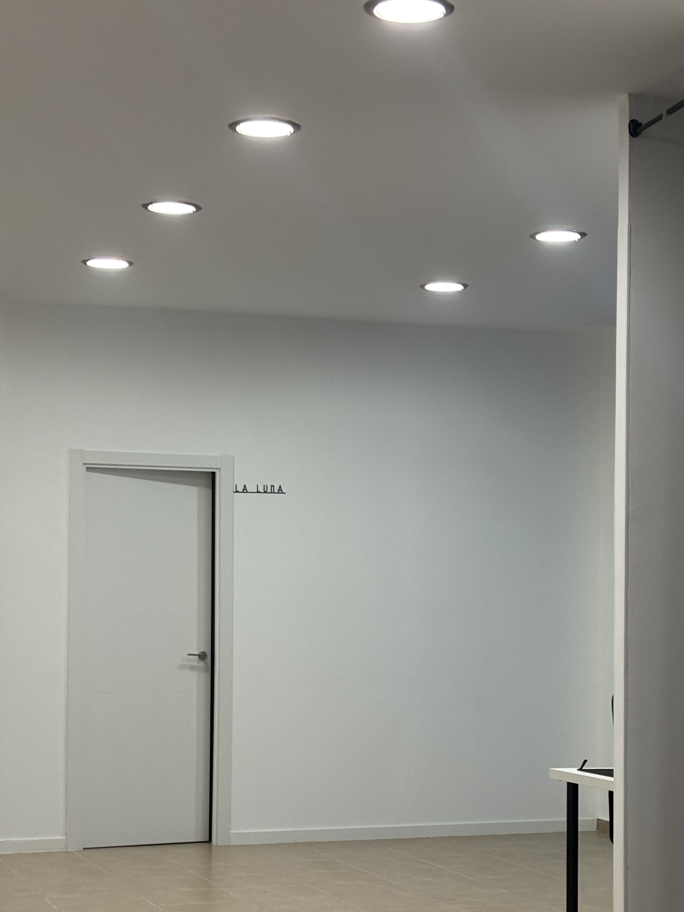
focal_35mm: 74
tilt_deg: -0.3
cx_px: 401
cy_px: 596
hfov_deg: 19.9
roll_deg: -1.2
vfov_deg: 26.2
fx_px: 1949
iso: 160
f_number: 1.6
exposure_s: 1/33
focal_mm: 5.96
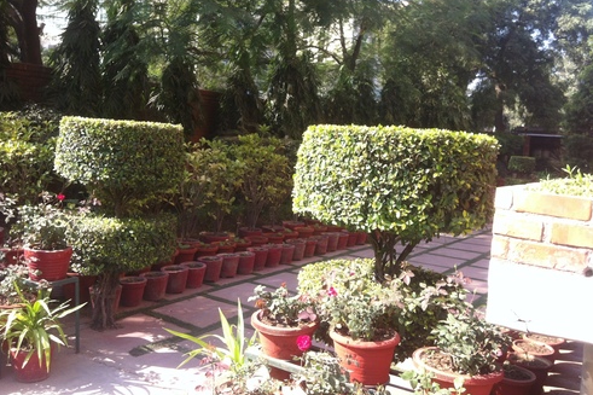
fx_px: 609
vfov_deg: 35.9
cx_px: 292
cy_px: 177
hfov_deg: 51.9
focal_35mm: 37
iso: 80
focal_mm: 3.85
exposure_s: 1/239
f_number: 2.8
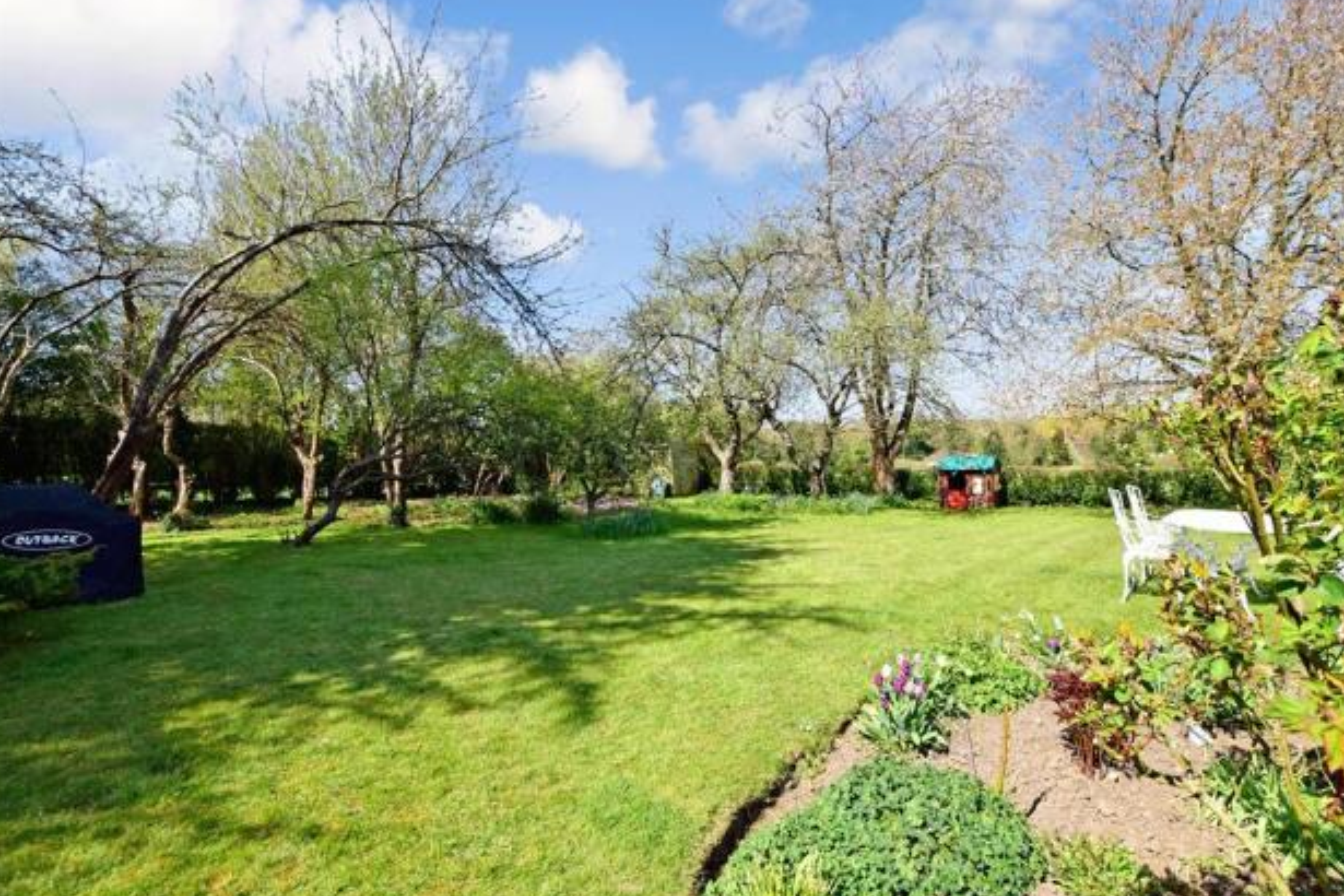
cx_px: 706
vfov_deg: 73.7
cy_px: 460
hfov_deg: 96.7
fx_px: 597
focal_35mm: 16
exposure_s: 1/400
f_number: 8
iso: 400
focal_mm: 10
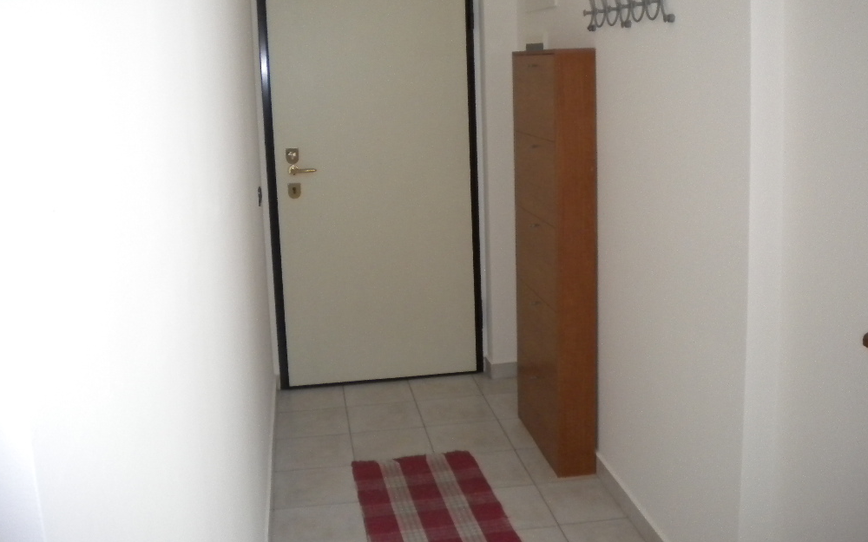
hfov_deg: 51.5
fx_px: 899
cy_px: 213
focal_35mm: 38
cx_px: 428
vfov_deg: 33.5
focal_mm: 6.3
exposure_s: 1/52.2
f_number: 3.1
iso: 400
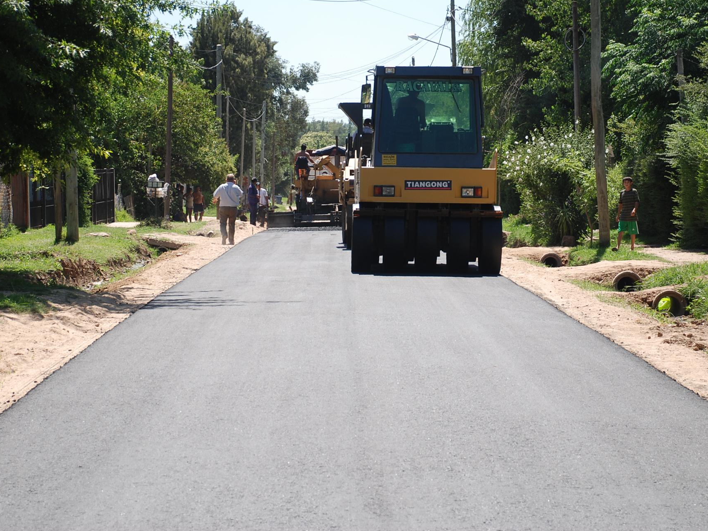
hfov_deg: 19.4
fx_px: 2066
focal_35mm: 101
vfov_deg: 14.6
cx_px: 344
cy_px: 266
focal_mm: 62
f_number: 5.6
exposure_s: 1/500
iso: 180
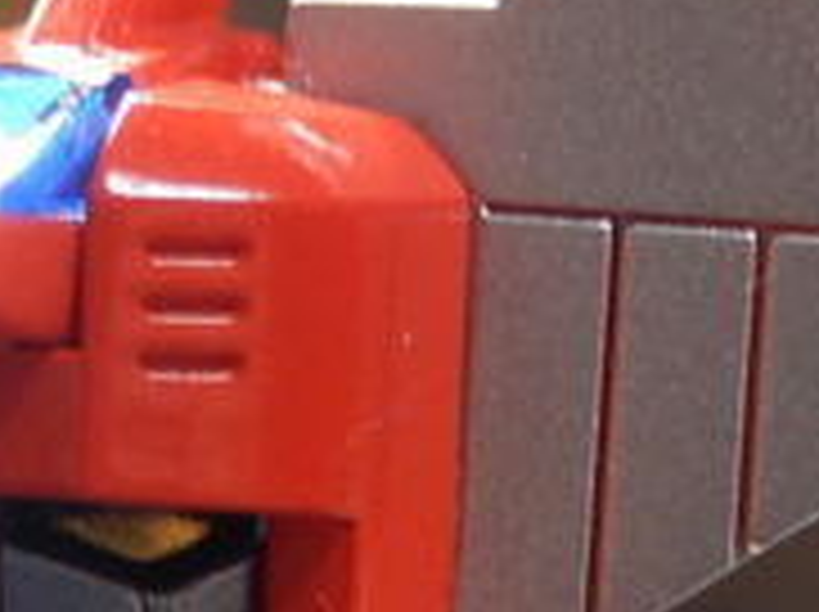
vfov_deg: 6.7
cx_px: 40
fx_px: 5222
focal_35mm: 221
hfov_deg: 8.9
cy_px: 374
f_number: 4.8
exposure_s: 1/10
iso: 400
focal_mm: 12
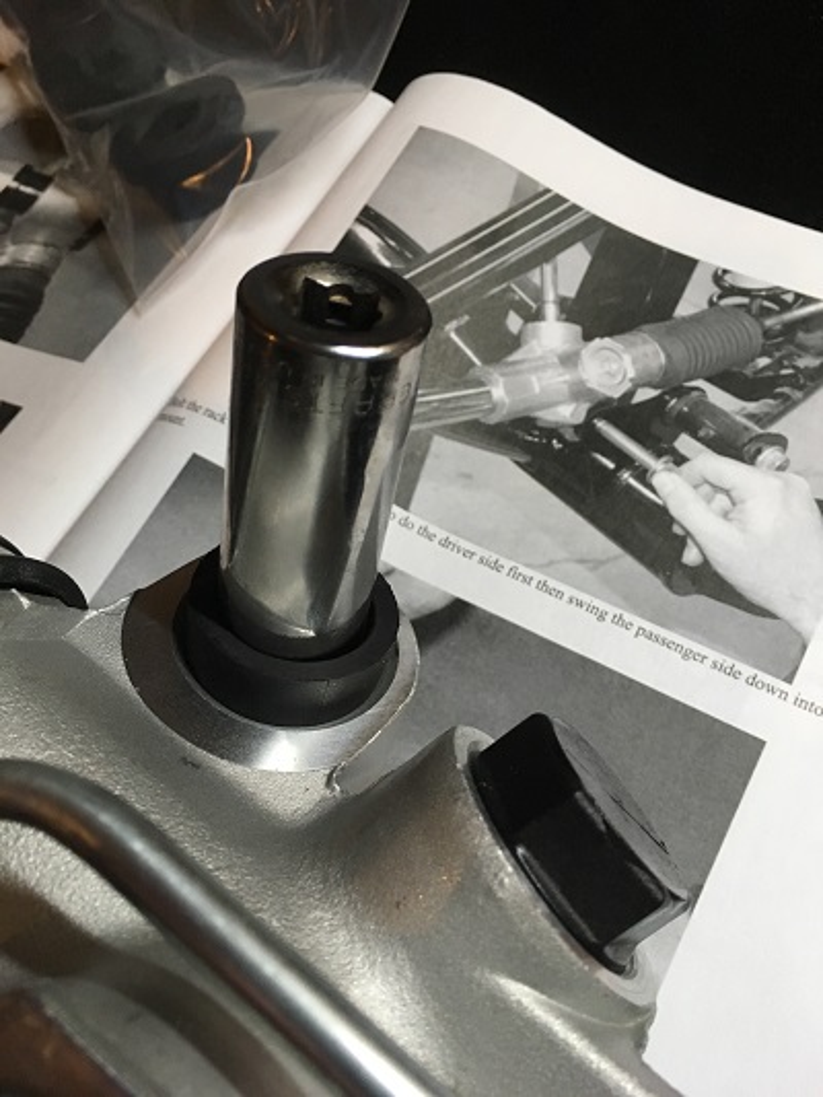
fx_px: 919
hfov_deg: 48.2
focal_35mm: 29
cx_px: 412
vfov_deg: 61.6
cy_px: 548
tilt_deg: -62.2
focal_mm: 4.15
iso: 125
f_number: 2.2
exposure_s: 1/30
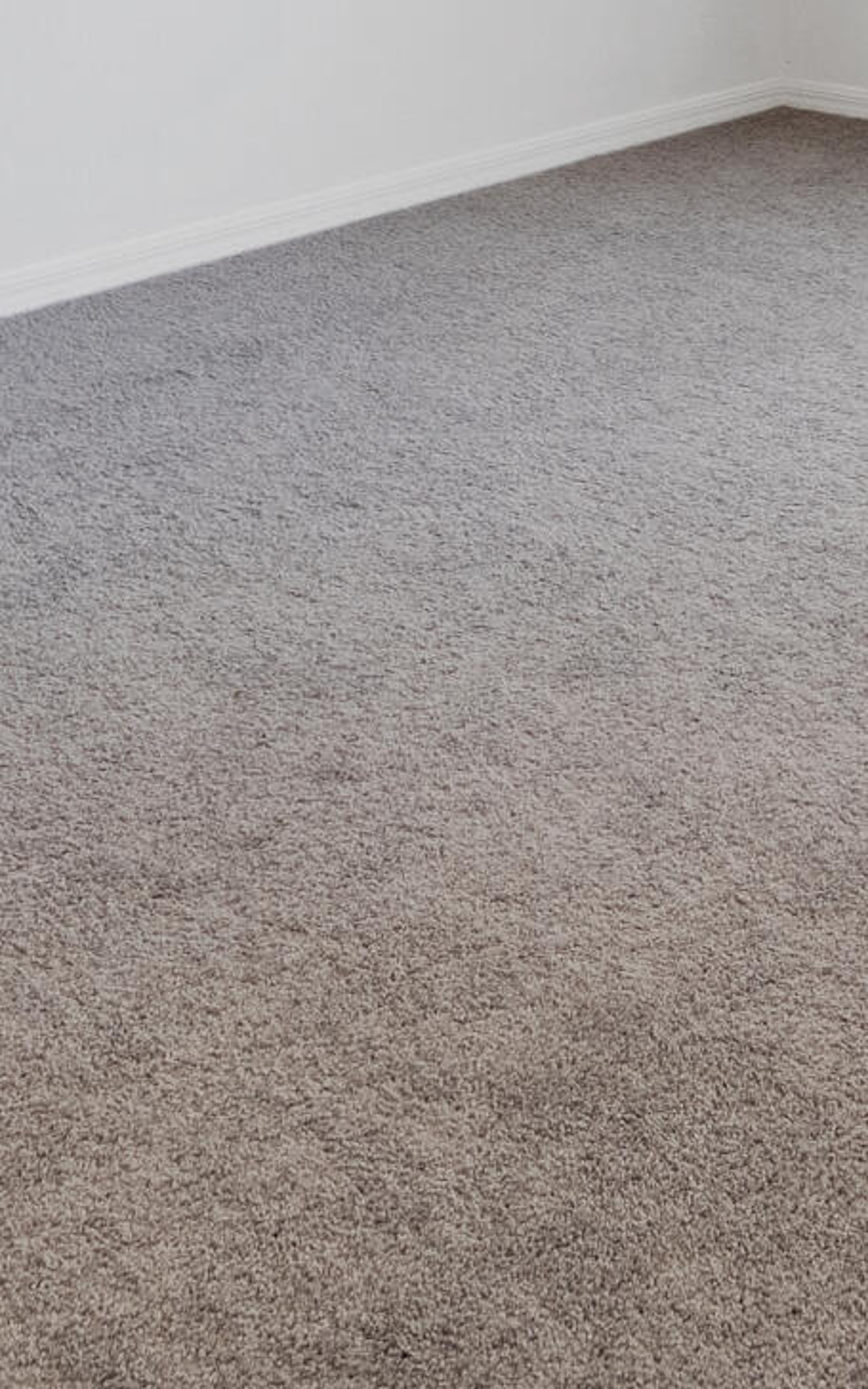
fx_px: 2385
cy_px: -488
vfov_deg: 26.6
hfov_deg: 20.0
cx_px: 862
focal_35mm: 63
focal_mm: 10
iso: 320
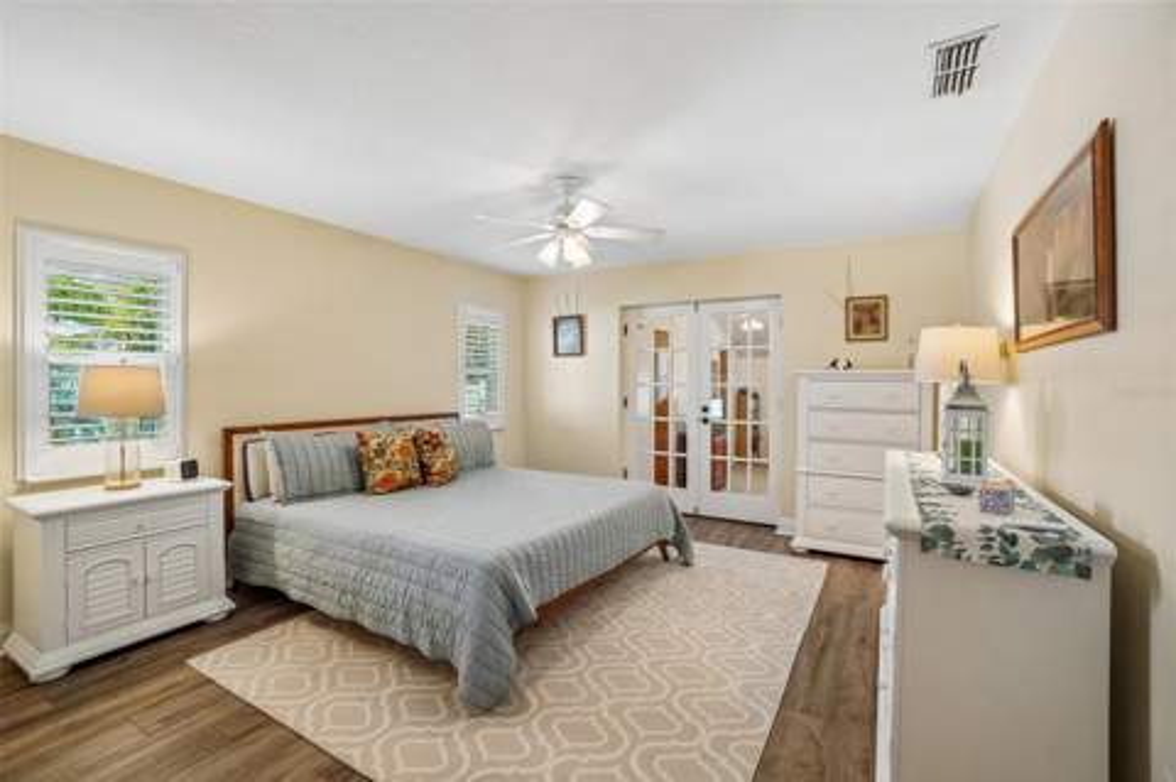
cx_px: 588
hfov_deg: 100.4
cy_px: 391
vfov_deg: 77.2
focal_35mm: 15
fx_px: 489
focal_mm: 10
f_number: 8
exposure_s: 1/30
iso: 800
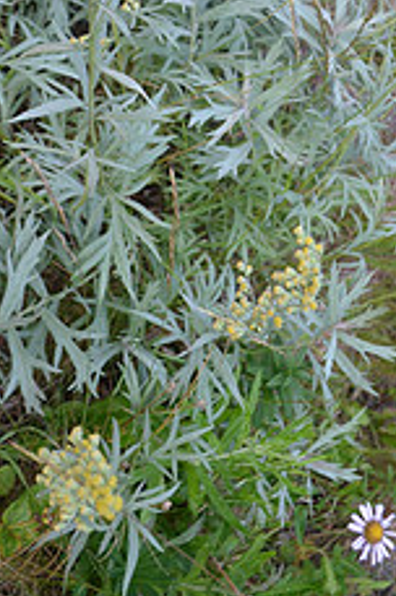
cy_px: 60
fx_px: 976
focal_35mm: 59
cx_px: 221
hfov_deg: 22.9
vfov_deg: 32.3
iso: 720
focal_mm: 20
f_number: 4
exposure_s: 1/1000
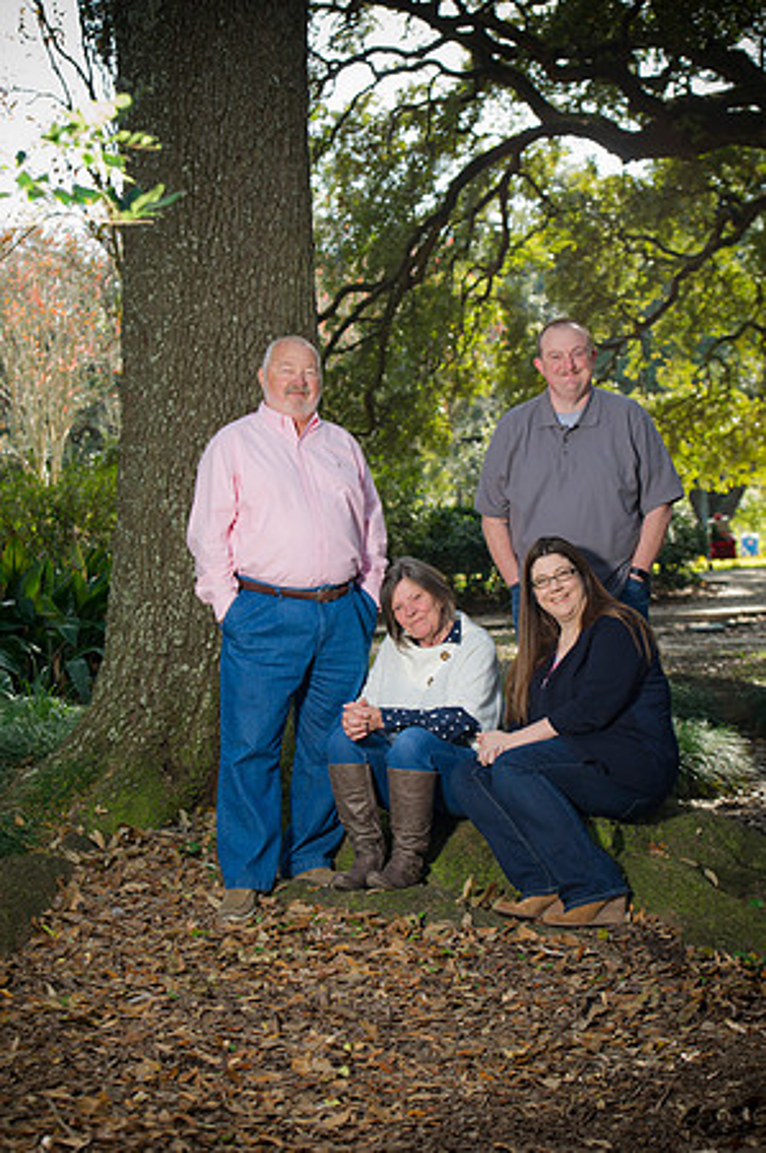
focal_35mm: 70
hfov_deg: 19.4
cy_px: 576
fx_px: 2239
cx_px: 383
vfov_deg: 28.9
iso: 160
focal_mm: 70
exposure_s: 1/100
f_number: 4.5
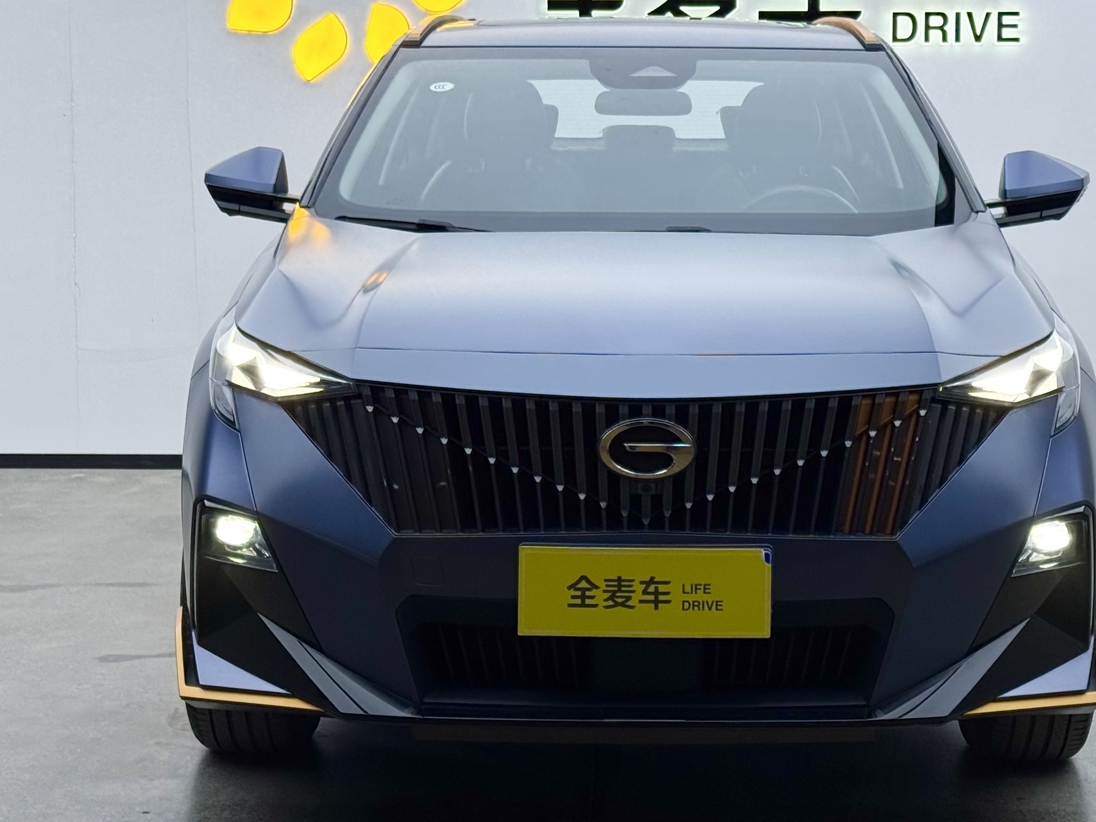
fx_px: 2470
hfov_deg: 25.0
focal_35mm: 78
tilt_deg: -4.6
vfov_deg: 18.9
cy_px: 296
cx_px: 636
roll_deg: +0.2
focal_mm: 6.76
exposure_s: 1/218
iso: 50
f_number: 1.78
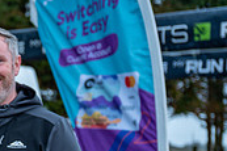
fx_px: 762
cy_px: 162
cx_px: -147
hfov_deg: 15.2
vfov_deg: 11.2
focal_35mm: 121
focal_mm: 36
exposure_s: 1/320
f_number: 2.8
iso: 100
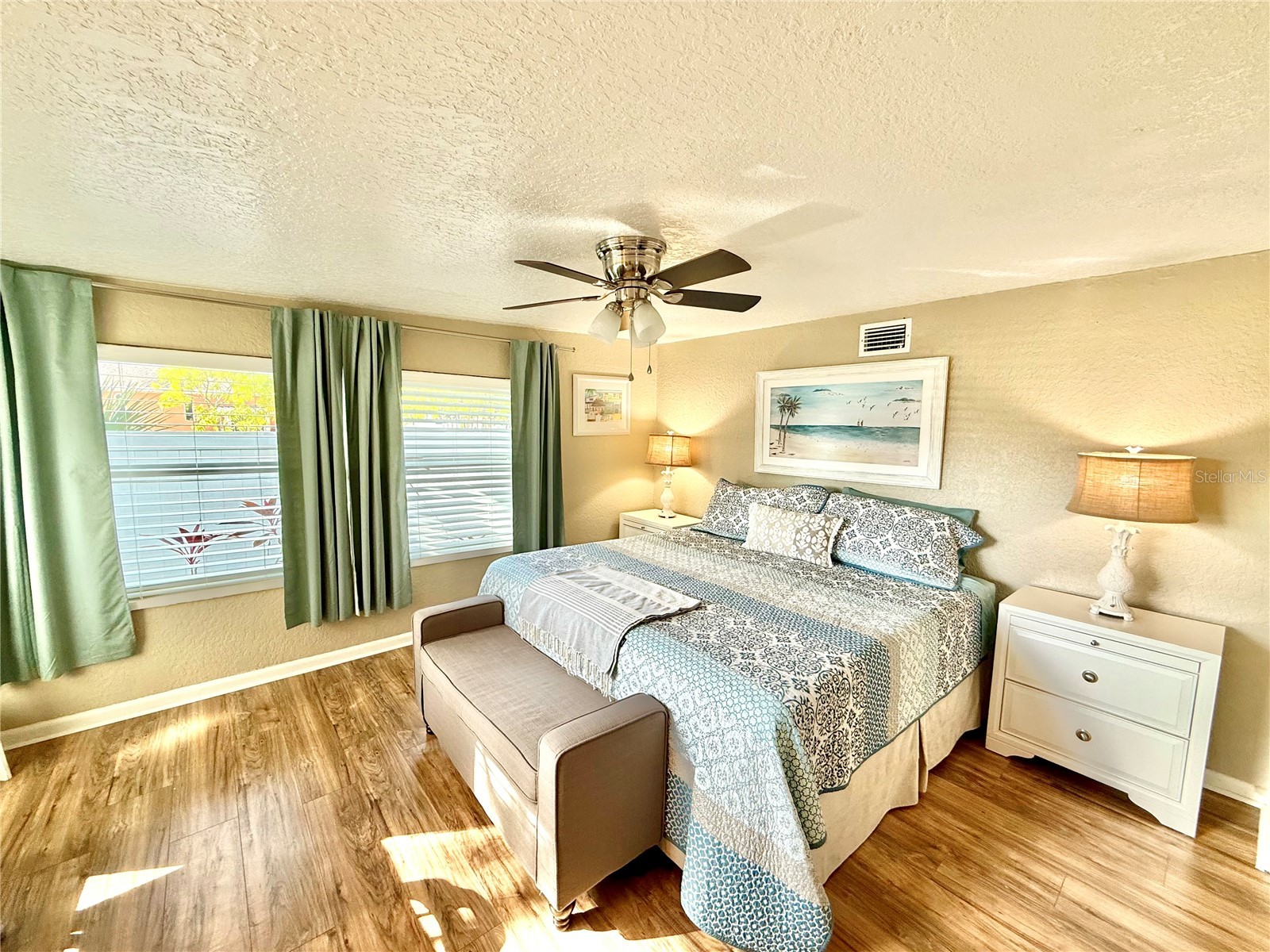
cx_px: 635
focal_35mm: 14
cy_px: 476
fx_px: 514
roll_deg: -0.7
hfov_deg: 102.1
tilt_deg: -5.2
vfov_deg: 85.7
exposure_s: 1/120
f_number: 2.2
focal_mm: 2.22
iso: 125
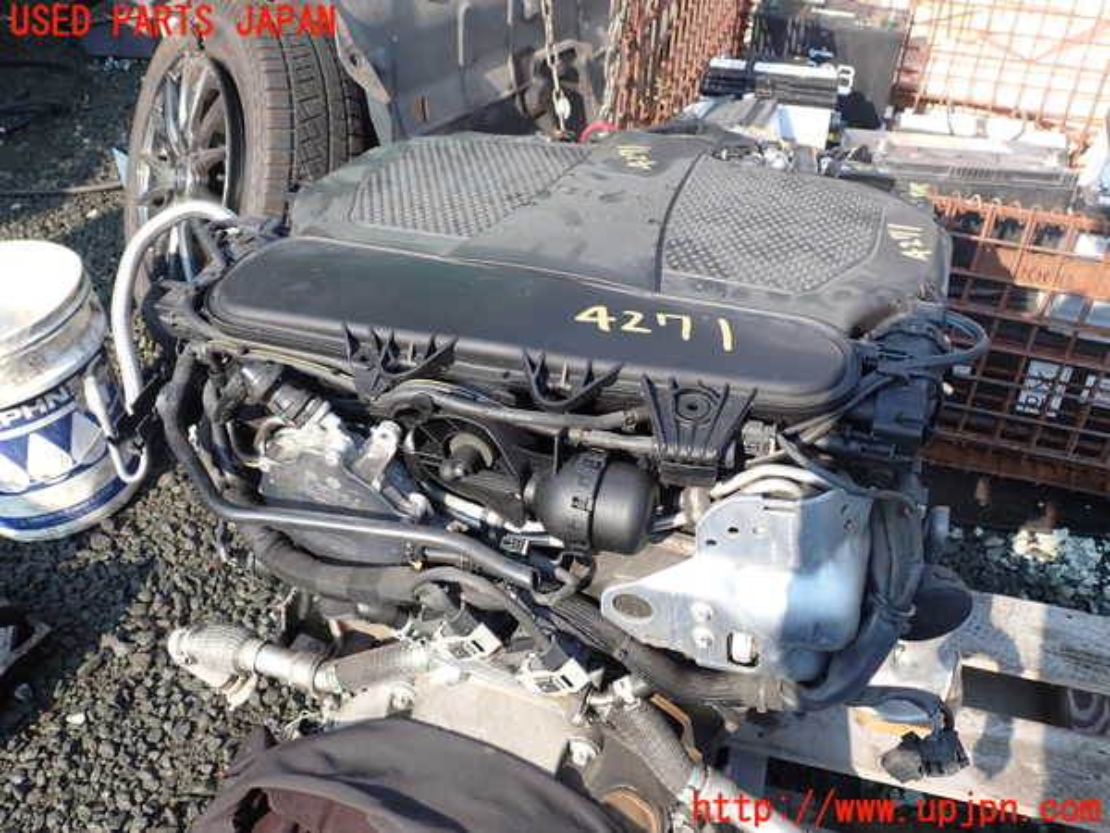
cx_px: 555
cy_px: 416
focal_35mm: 30
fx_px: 962
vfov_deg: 46.8
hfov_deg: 60.0
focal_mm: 5.4
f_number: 3.2
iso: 100
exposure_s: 1/250
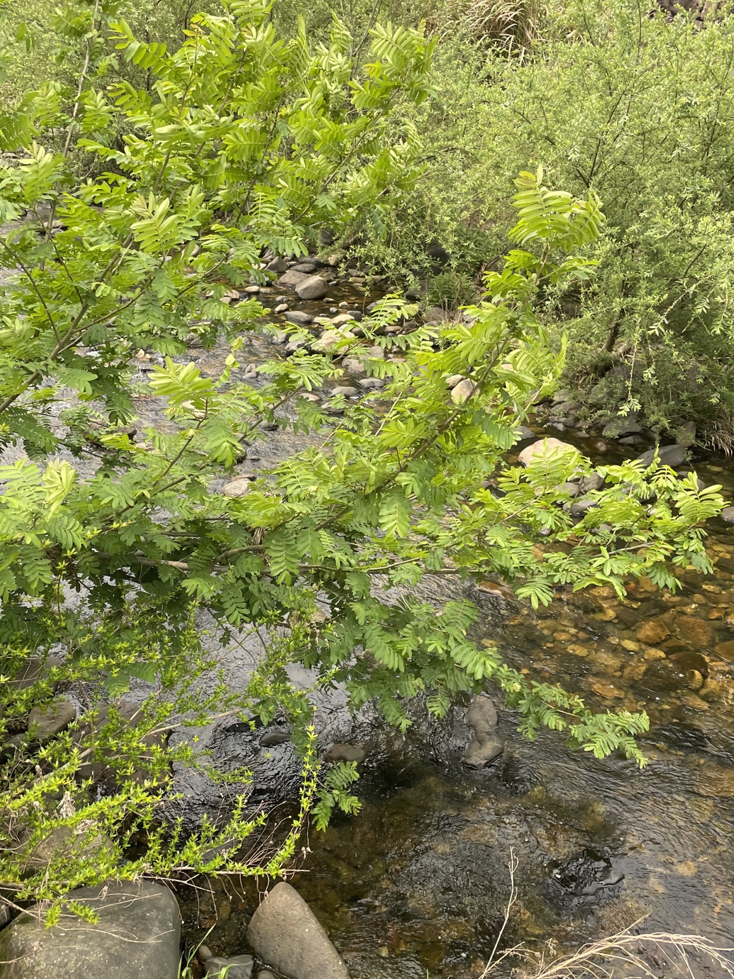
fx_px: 763
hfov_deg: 51.4
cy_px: 499
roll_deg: -1.7
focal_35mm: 27
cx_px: 357
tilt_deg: -29.9
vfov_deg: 65.3
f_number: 1.6
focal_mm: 4.2
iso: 32
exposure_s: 1/619
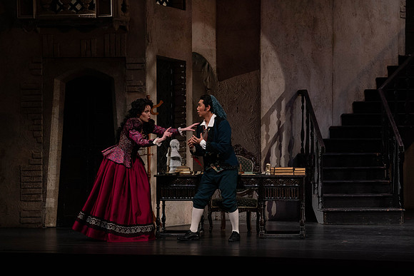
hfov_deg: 14.3
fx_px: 1645
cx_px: 207
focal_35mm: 143
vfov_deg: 9.6
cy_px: 138
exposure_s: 1/250
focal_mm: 143
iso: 3200
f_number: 9
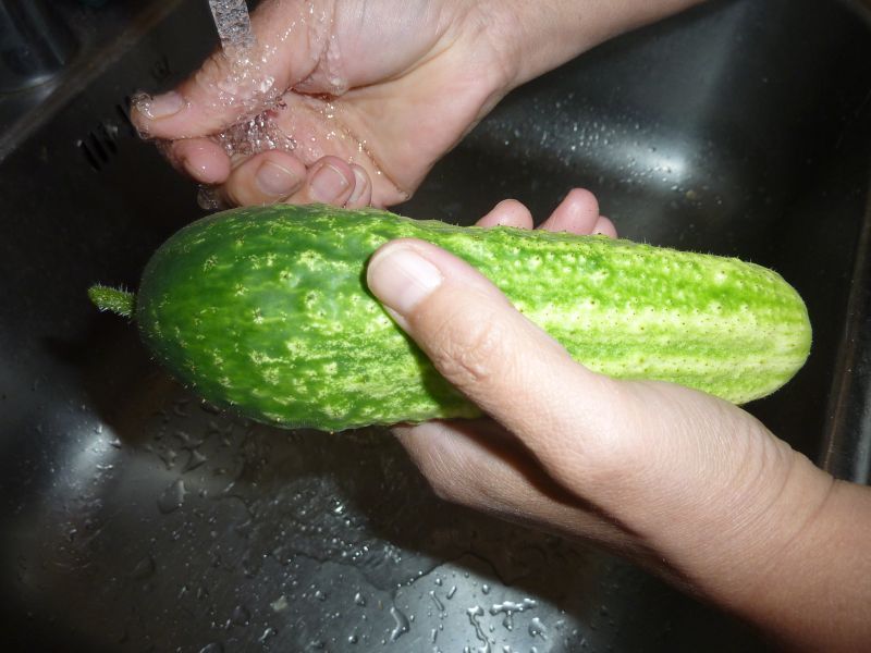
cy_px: 326
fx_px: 629
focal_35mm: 25
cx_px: 436
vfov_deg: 54.9
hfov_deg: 69.4
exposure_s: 1/30
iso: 100
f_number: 3.3
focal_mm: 4.1
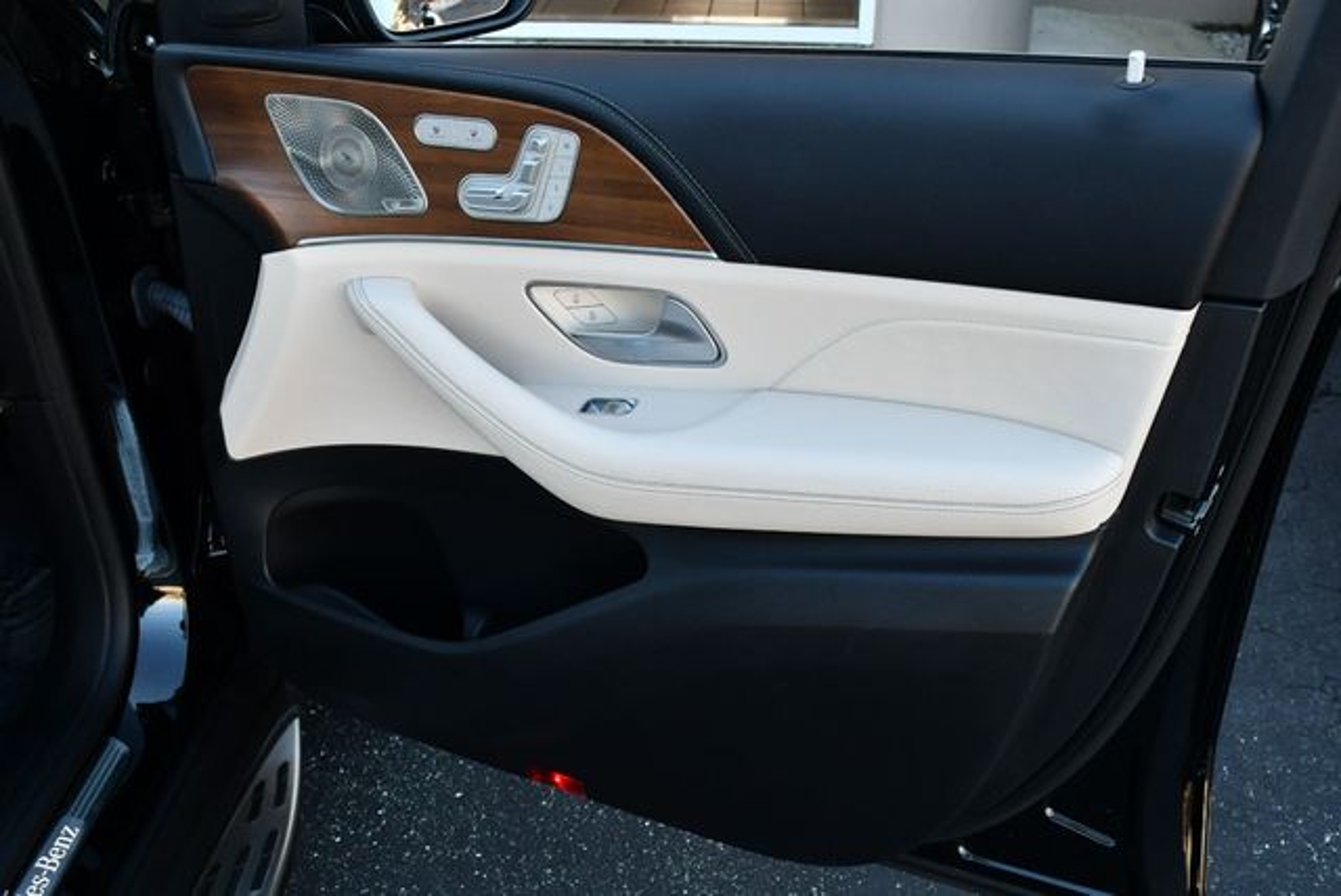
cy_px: 448
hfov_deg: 53.1
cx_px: 670
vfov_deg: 36.9
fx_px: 1342
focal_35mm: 36
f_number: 5
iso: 400
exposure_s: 1/250
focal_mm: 18
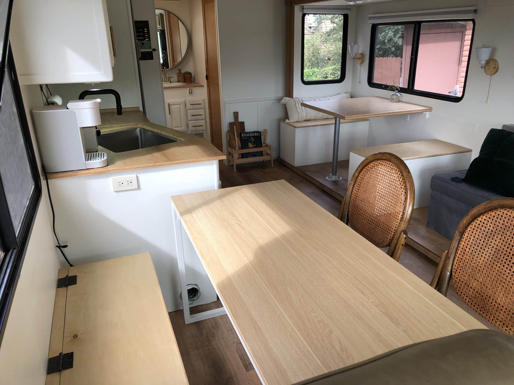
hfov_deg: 63.4
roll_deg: +2.4
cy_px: 192
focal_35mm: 28
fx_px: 416
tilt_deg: -19.4
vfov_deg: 49.7
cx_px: 257
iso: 40
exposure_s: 1/120
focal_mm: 4
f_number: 1.8
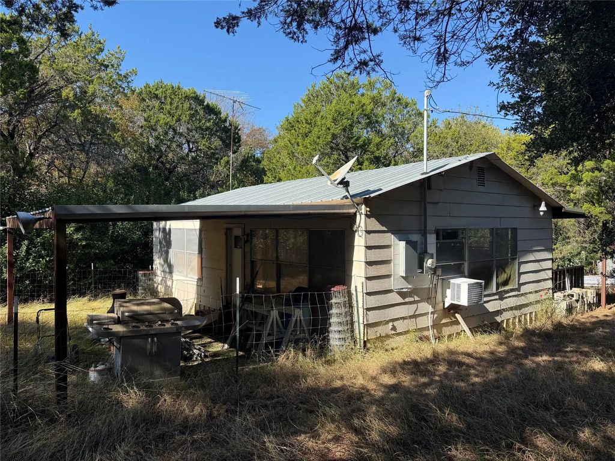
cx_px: 308
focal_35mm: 24
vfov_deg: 56.8
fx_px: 426
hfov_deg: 71.6
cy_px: 230
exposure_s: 1/1653
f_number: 1.78
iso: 80
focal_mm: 6.76
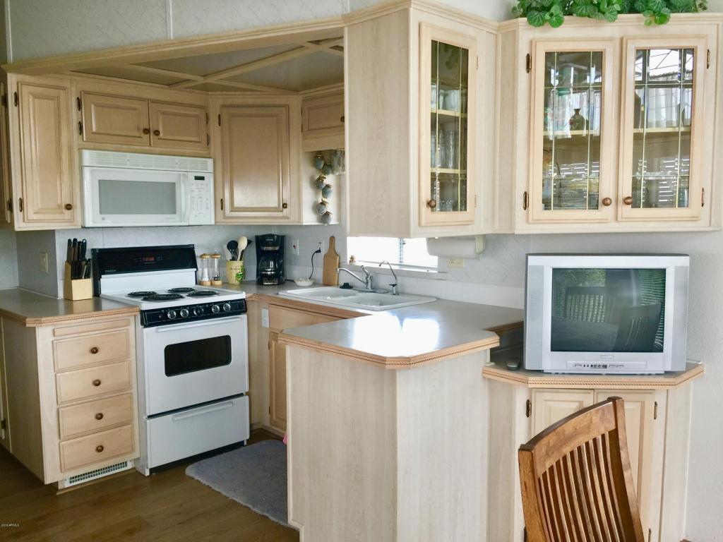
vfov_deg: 48.2
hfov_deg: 61.7
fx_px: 606
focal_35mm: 29
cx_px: 362
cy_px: 271
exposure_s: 1/15
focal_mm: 4.15
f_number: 2.2
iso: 40
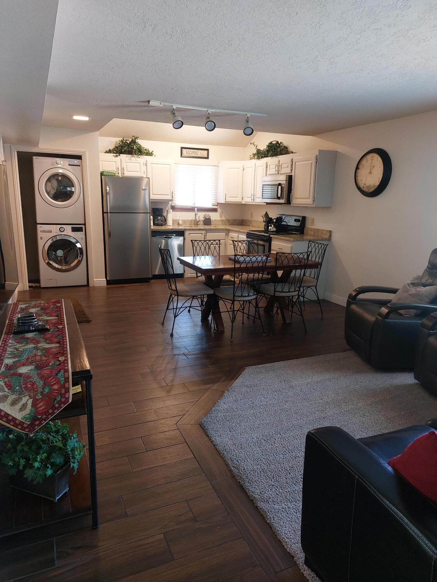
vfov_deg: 71.6
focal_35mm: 24
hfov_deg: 56.8
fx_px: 404
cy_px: 291
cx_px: 218
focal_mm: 5.23
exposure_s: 1/60
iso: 400
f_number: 1.8
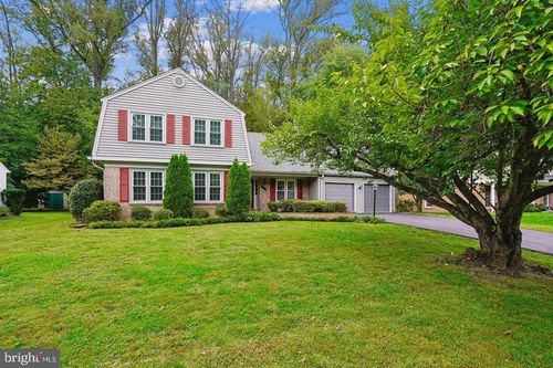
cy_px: 184
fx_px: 261
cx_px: 276
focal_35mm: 17
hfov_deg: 93.3
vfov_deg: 70.4
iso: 100
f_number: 4.5
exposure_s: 1/60
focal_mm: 17
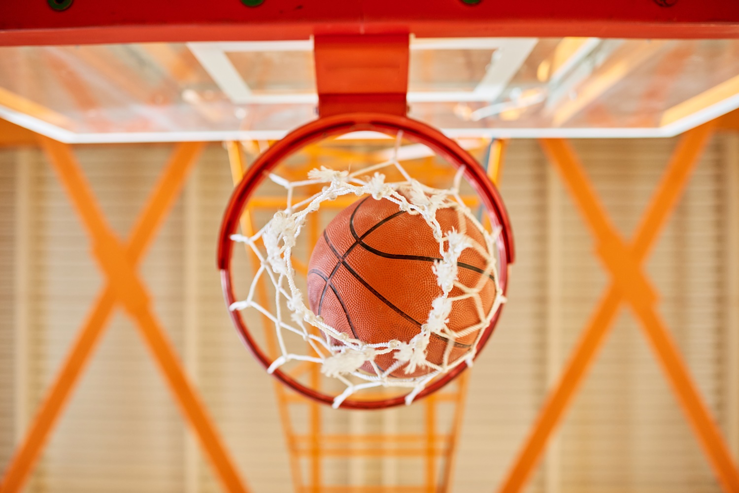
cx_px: 370
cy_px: 246
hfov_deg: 54.4
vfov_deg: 37.9
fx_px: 719
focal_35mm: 35
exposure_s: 1/400
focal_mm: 35
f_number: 2.2
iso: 800
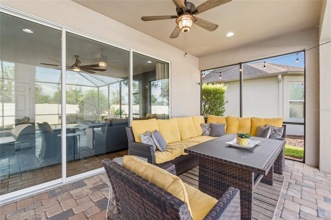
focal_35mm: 15
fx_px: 138
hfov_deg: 100.4
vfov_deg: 77.3
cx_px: 166
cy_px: 110
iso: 100
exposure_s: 1/10
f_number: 7.1
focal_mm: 10
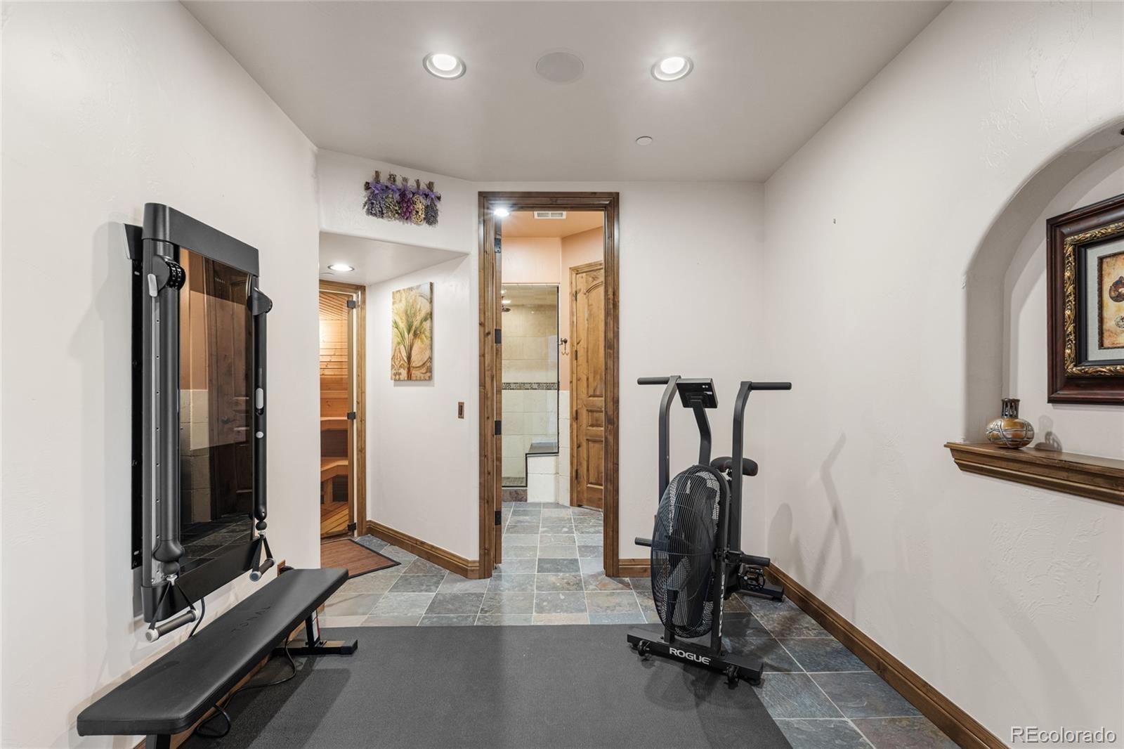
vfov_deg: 73.7
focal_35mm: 16
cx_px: 562
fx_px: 499
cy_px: 374
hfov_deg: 96.7
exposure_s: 1.3
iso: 800
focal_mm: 16
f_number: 8
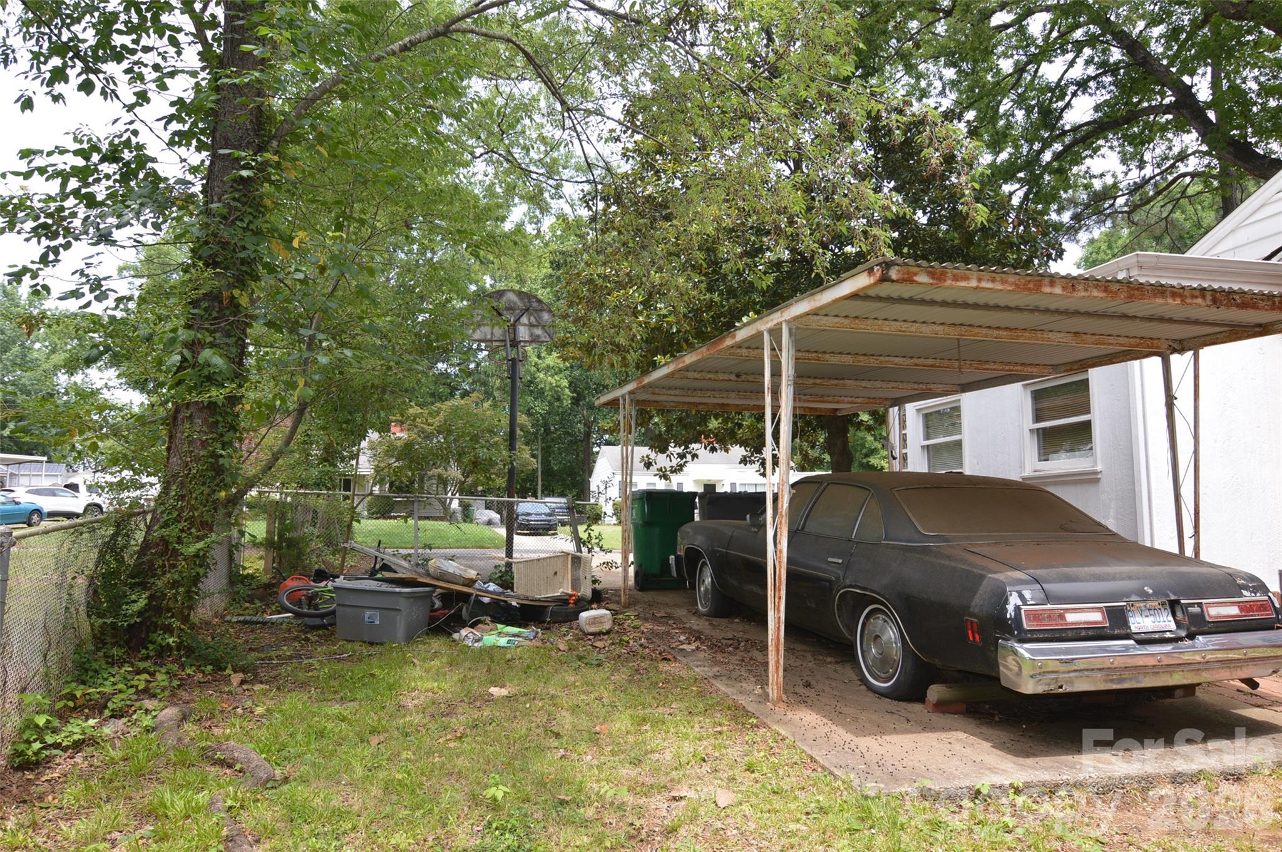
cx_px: 641
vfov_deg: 53.0
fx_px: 854
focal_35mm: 24
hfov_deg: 73.8
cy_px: 426
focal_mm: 16
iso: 125
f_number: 5.6
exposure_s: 1/125
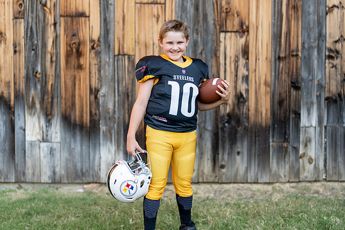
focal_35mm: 64
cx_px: 177
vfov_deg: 21.2
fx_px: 613
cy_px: 121
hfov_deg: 31.4
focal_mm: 50
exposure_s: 1/2000
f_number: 1.2
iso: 100
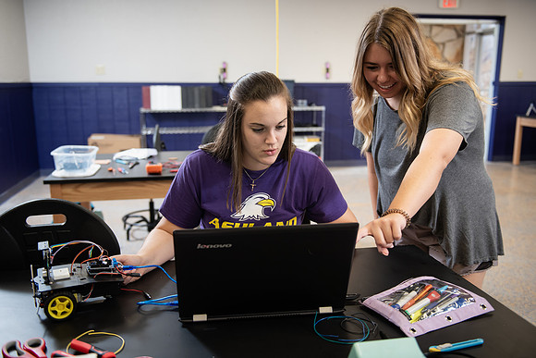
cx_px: 268
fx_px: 506
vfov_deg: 38.9
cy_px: 179
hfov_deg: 55.8
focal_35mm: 34
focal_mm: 34
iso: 640
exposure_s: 1/200
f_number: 3.2
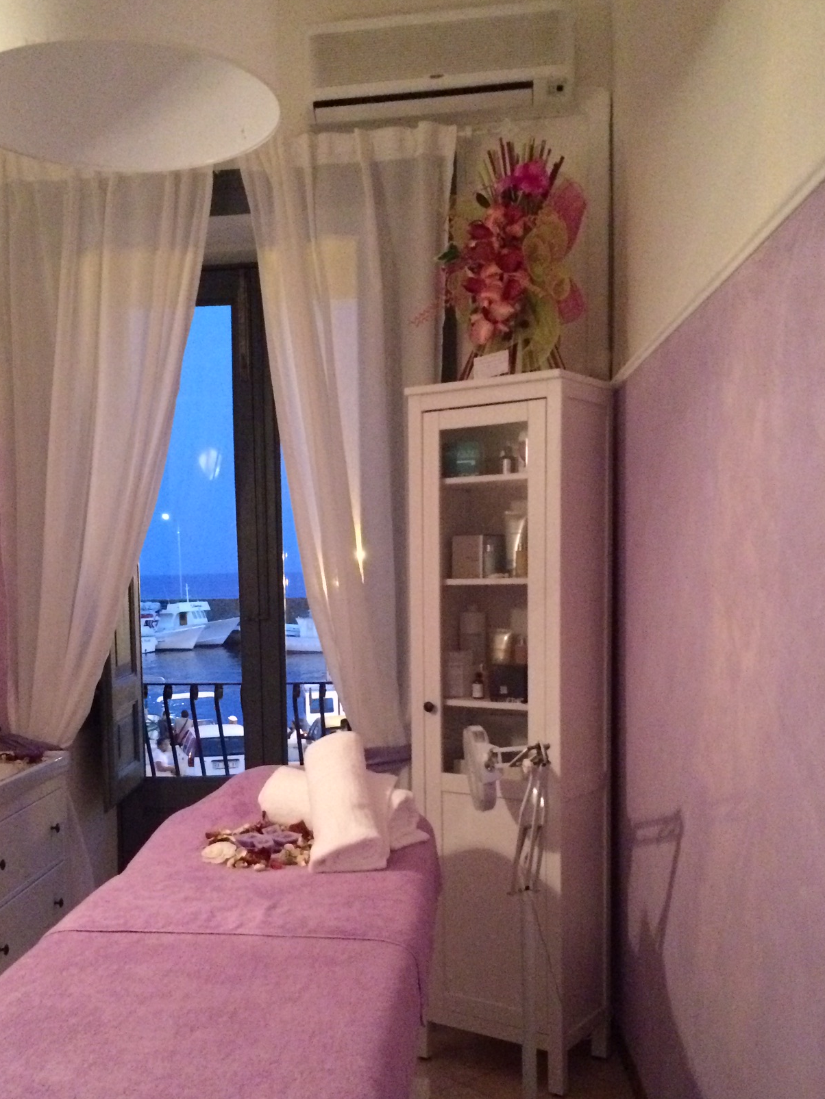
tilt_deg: -6.5
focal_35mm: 37
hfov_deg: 38.5
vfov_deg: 49.8
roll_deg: +2.4
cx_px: 320
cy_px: 669
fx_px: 1176
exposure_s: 1/17
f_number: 2.2
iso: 640
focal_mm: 4.15
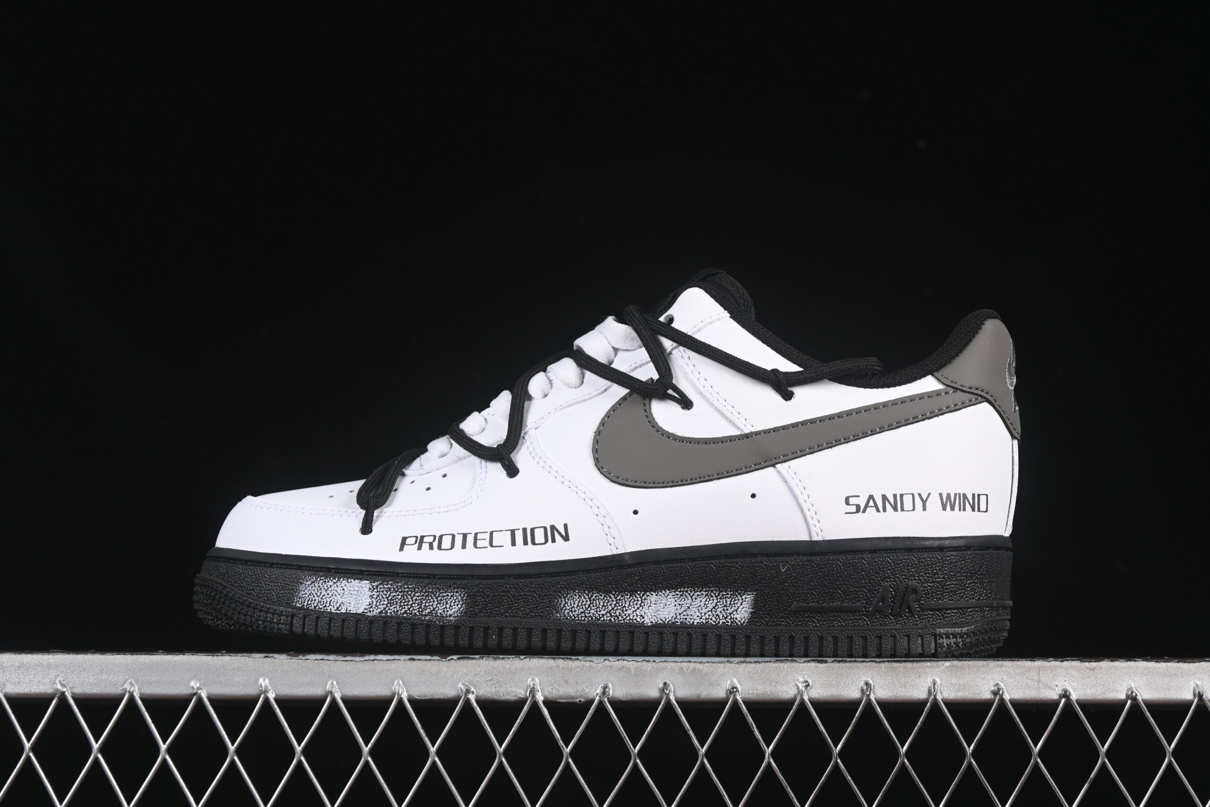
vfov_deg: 18.2
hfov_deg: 27.0
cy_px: 404
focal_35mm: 75
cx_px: 605
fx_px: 2521
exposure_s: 1/80
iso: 160
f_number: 7.1
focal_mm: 50
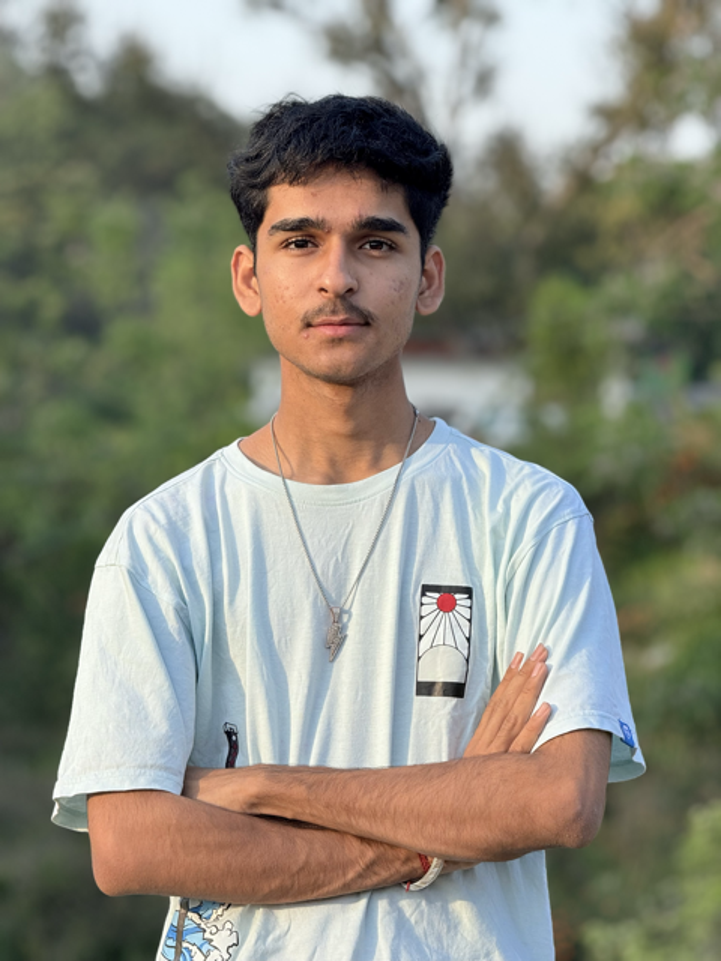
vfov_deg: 16.4
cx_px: 360
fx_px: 3333
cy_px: 480
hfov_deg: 12.3
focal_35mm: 120
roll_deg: -2.0
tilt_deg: +1.1
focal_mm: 15.66
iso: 50
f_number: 2.8
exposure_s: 1/255
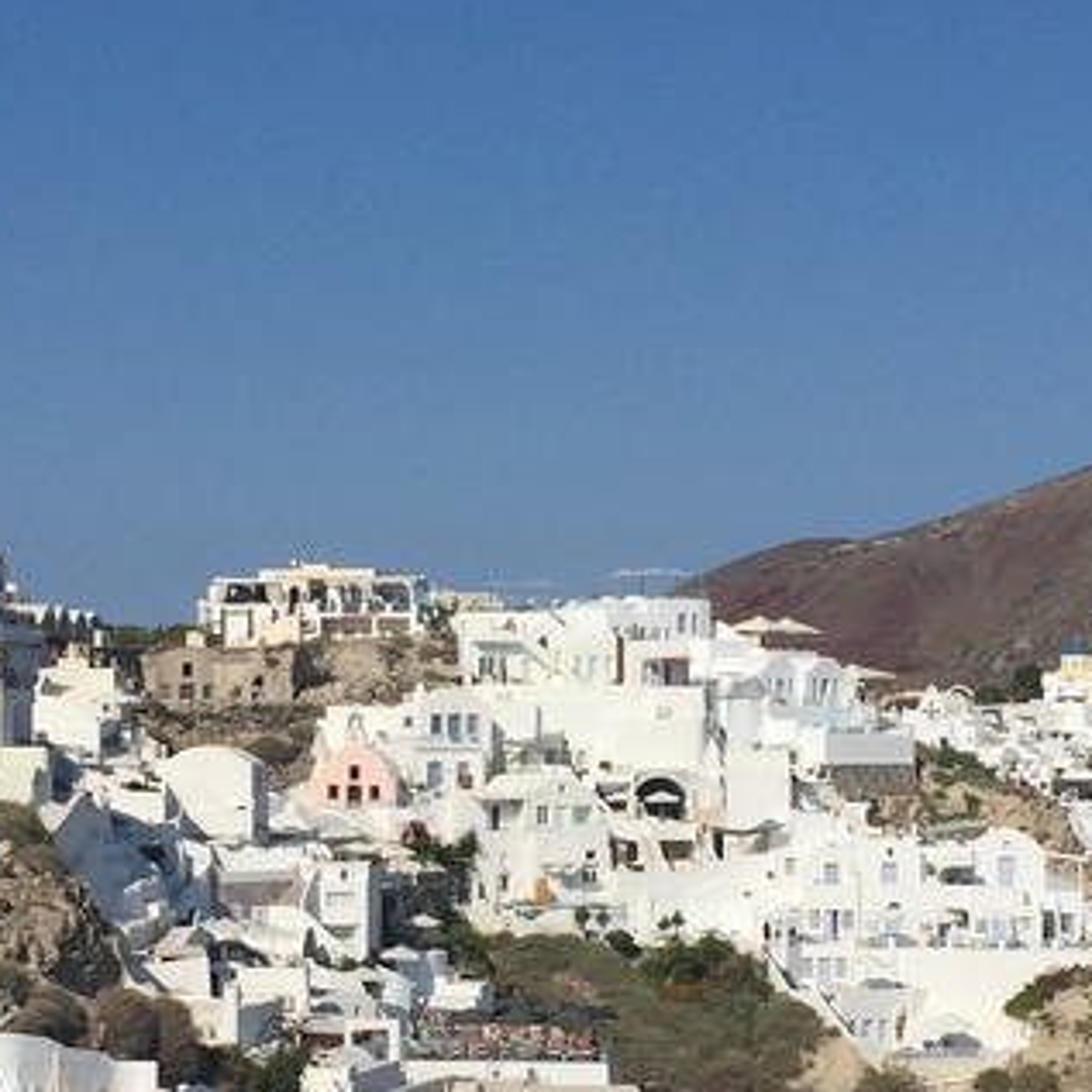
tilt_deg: -1.2
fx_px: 3462
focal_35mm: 97
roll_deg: -1.7
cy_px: 768
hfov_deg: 17.9
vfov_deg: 17.9
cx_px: 427
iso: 32
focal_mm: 4.15
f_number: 2.2
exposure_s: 1/6623
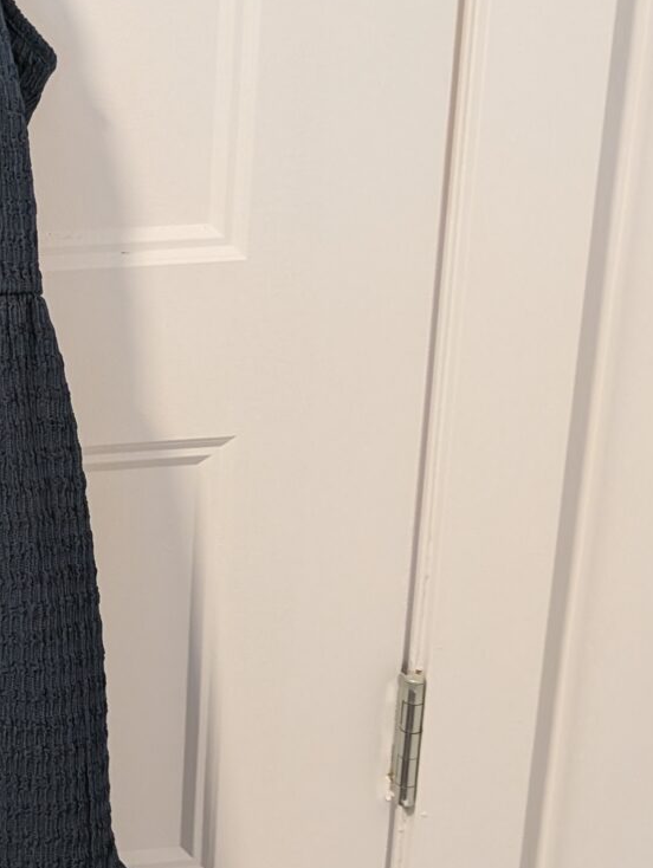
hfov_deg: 20.5
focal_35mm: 67
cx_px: -131
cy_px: 479
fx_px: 1682
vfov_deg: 28.9
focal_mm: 6.9
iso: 581
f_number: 1.68
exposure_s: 1/60
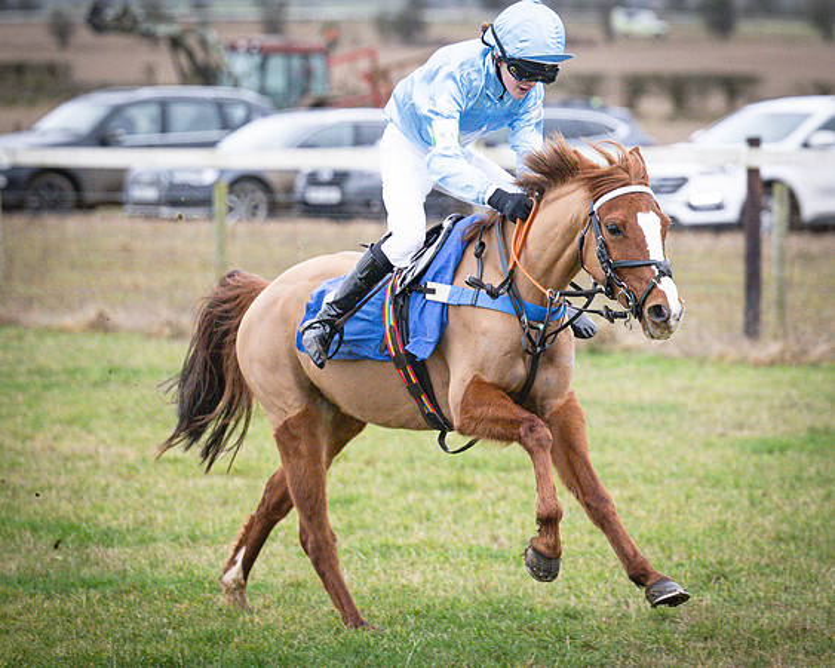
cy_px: 311
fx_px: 6033
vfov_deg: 6.3
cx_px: 514
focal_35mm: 244
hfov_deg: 7.9
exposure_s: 1/1000
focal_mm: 115
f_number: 2.8
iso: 1600
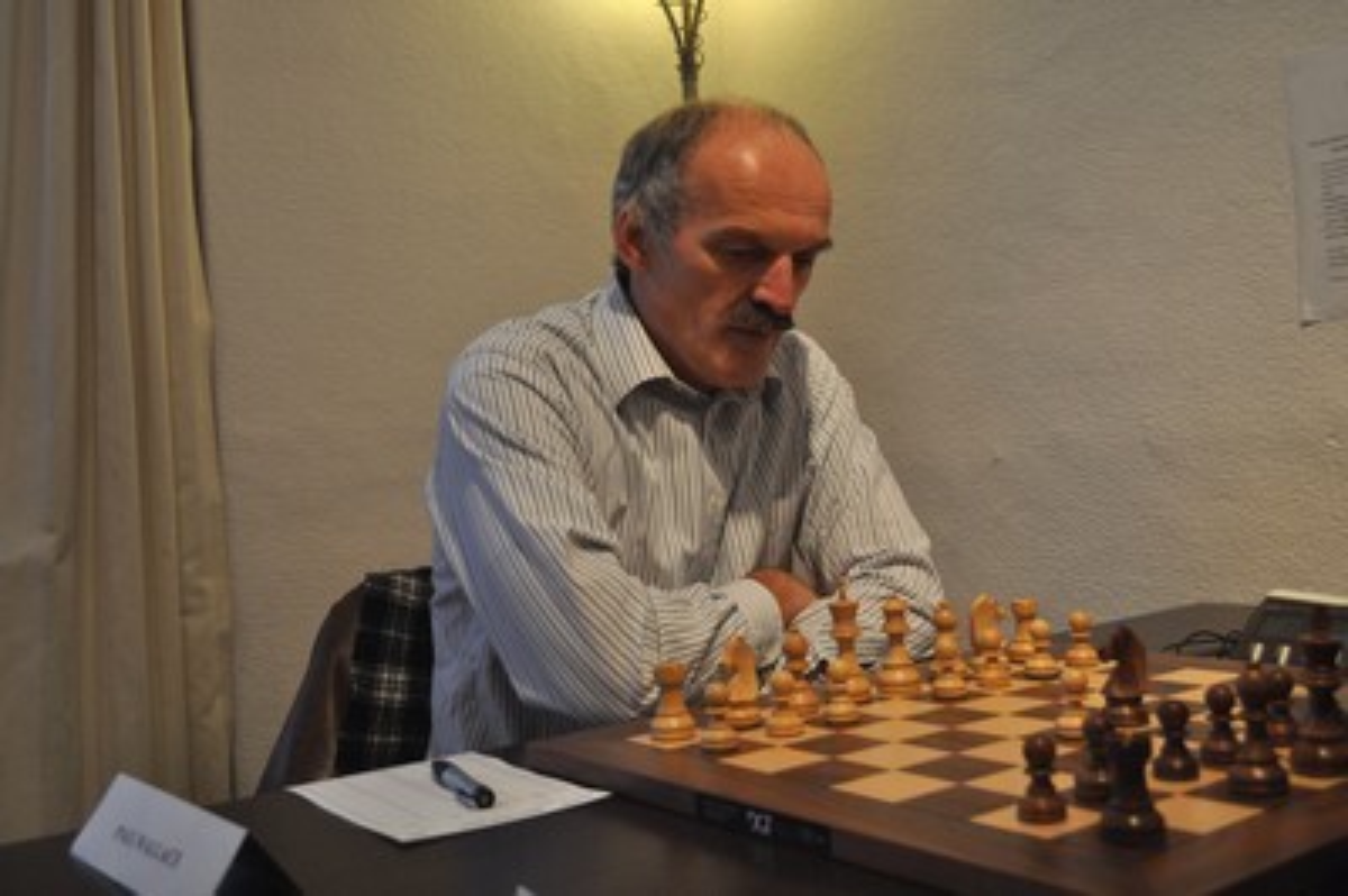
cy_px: 448
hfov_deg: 53.2
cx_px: 674
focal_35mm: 36
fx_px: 1347
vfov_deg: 36.8
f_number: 4
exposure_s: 1/60
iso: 450
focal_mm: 24
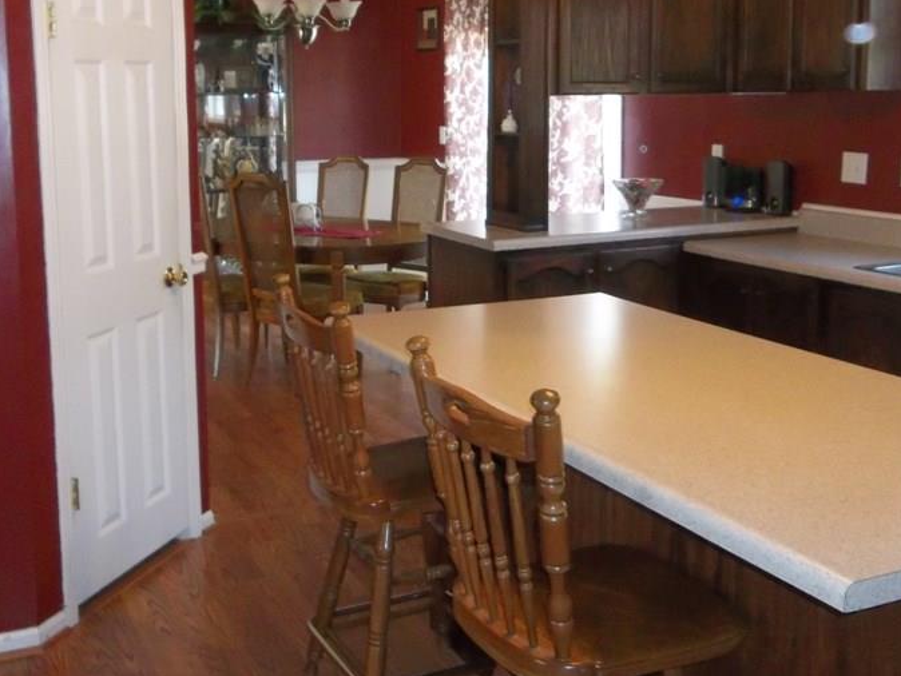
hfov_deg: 45.7
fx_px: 1068
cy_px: 252
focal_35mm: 41
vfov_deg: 35.0
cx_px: 401
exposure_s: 1/30
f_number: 3.5
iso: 320
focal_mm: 4.9
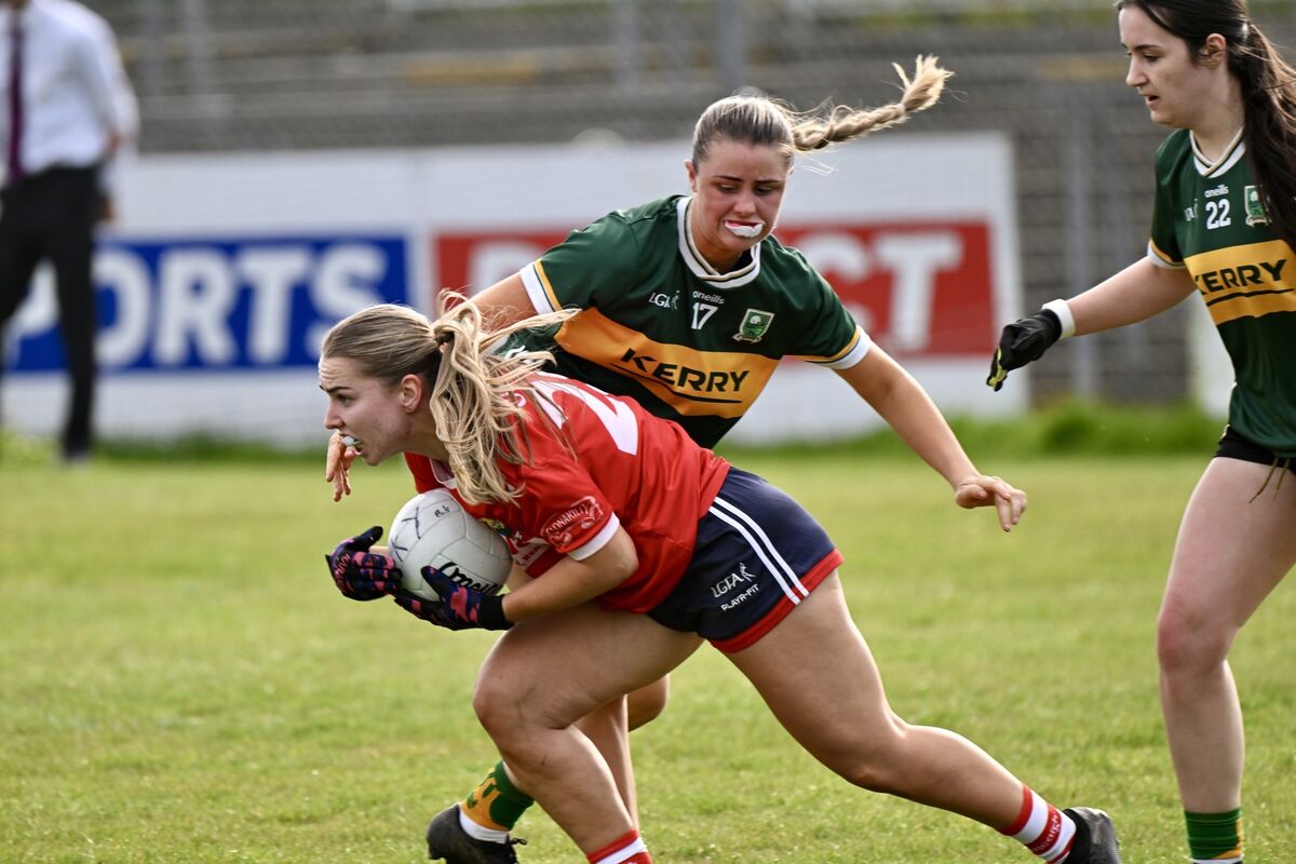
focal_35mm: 600
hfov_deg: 3.4
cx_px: 648
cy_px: 432
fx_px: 21598
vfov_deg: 2.3
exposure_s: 1/1000
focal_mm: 600
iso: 720
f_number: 6.3
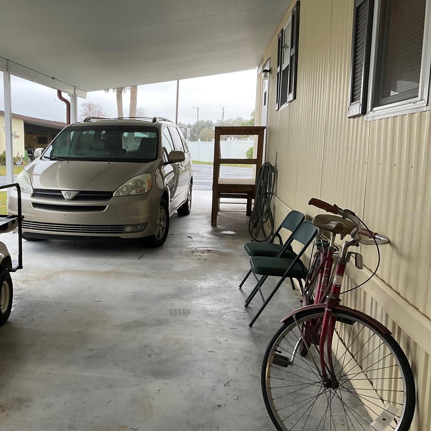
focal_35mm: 35
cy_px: 214
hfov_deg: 46.4
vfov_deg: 47.2
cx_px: 138
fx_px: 493
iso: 50
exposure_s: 1/120
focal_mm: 3
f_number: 1.8
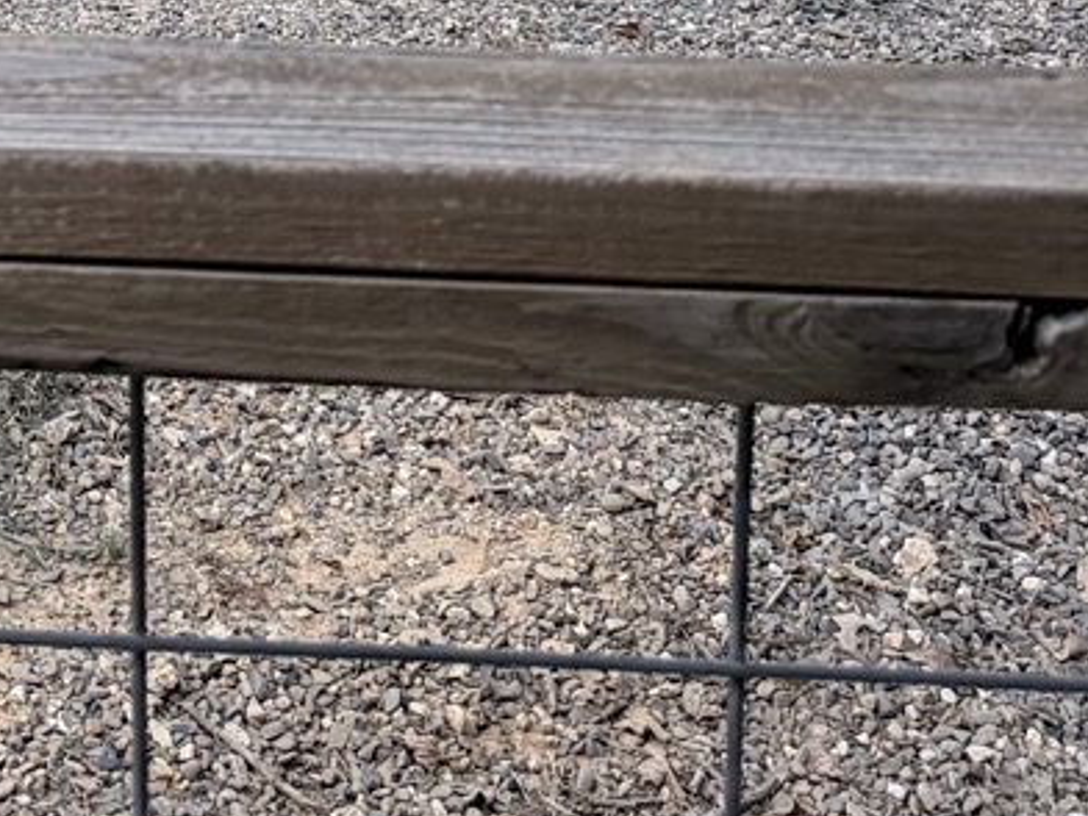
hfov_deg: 18.9
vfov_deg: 13.2
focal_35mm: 98
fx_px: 3080
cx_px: -222
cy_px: -763
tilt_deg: -9.6
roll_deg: +1.8
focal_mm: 6.76
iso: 100
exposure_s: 1/1337
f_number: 1.78
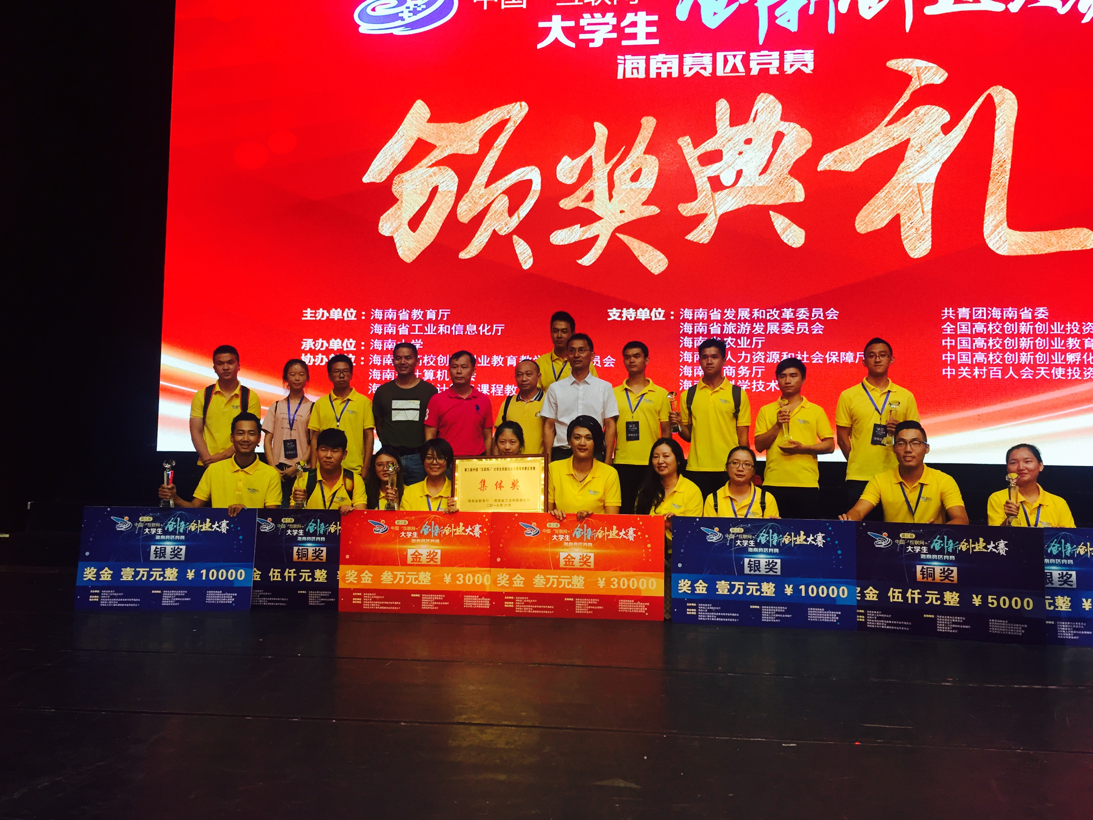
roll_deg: -2.3
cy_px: 410
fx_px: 916
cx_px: 546
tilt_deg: +4.5
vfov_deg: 48.2
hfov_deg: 61.7
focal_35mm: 29
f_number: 2.2
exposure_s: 1/30
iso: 100
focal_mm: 4.15
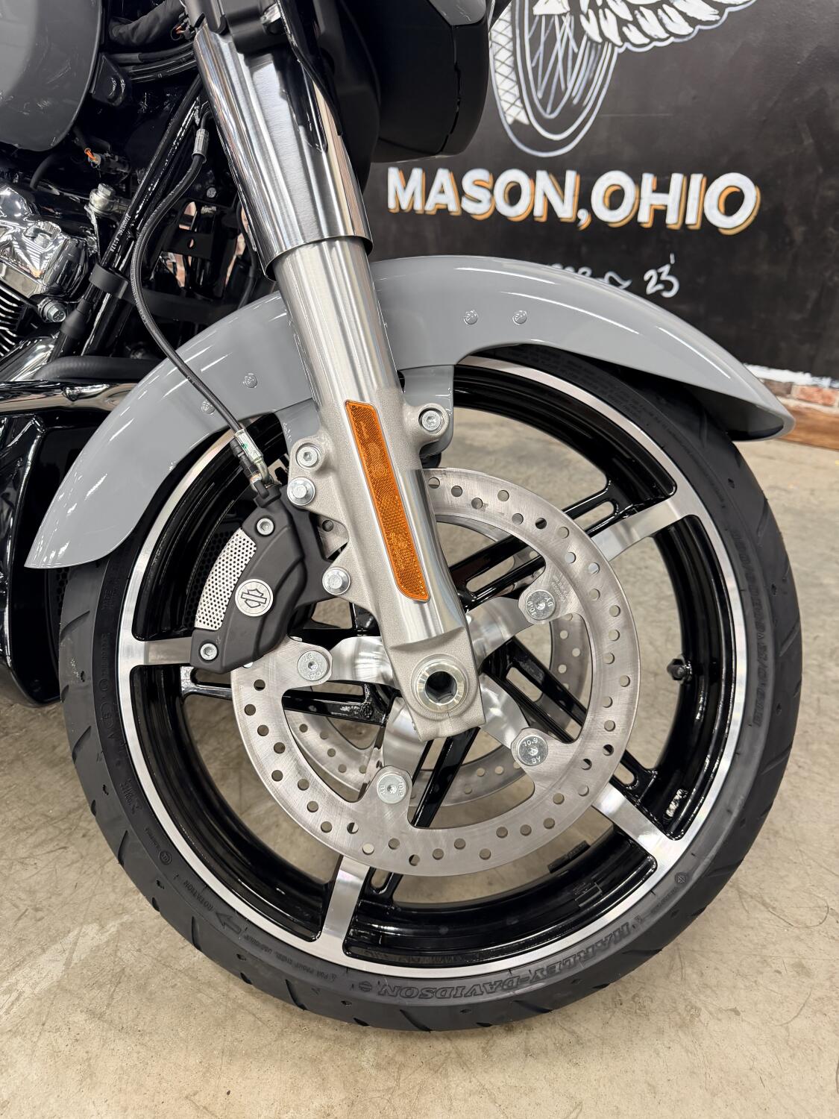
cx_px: 420
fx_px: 776
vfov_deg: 71.6
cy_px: 560
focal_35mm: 24
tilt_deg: -27.1
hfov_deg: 56.8
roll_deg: -0.5
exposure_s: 1/60
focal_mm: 6.76
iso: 200
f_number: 1.78
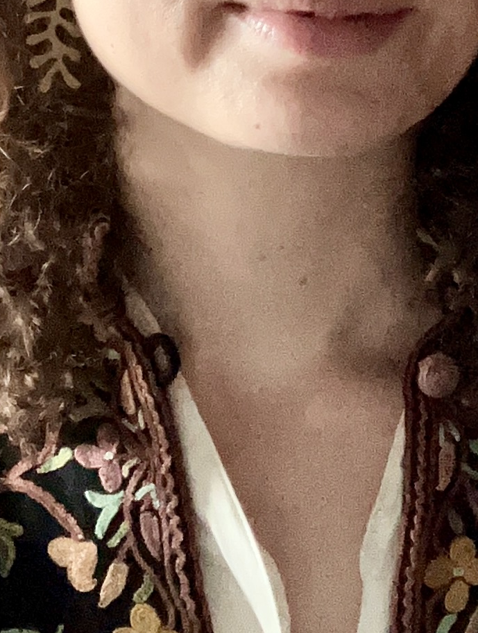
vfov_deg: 18.8
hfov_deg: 14.8
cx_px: 303
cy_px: -62
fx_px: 1834
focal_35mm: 100
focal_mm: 2.87
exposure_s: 1/17
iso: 640
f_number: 2.2
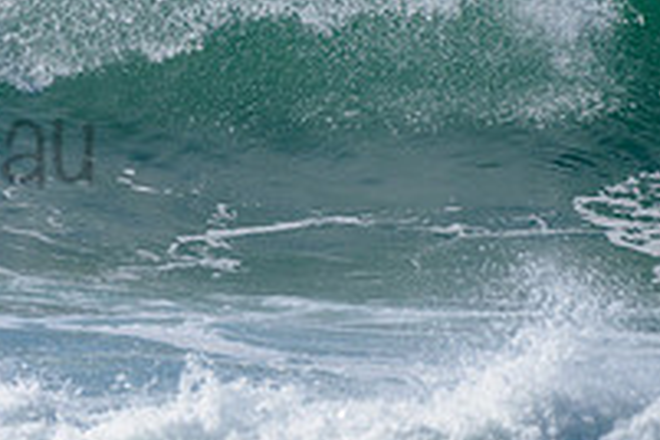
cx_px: -160
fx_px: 29221
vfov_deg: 0.9
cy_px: 53
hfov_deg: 1.3
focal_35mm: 1594
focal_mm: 500
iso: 125
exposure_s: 1/2000
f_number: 5.6
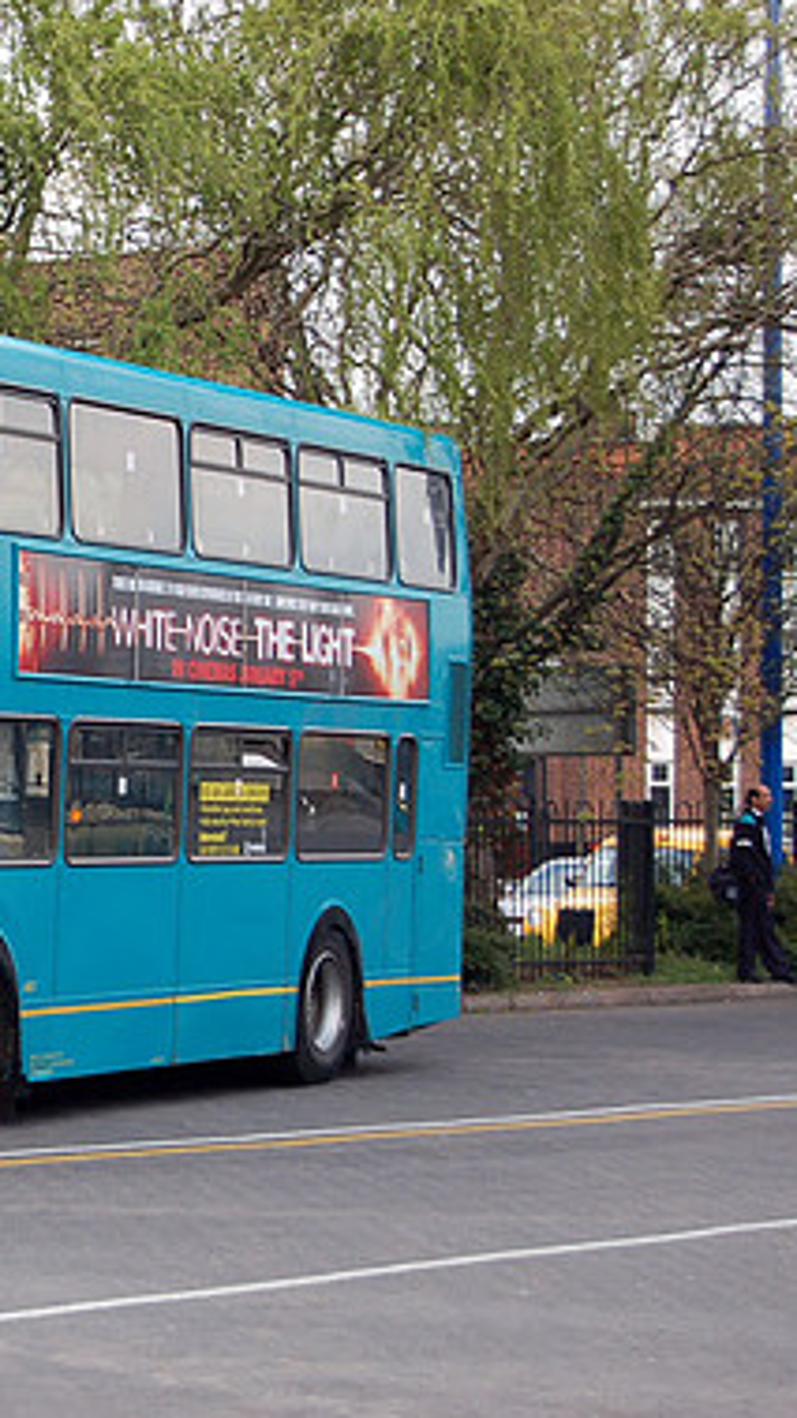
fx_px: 4511
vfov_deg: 17.9
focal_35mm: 120
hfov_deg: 9.9
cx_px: -172
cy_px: 707
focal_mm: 50
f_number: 5.6
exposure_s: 1/500
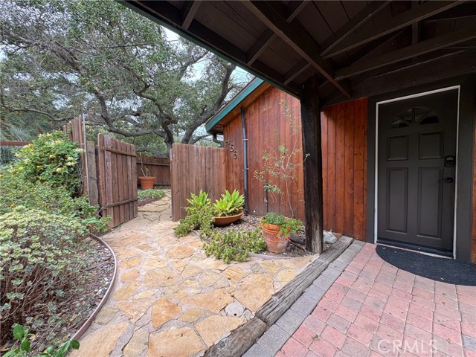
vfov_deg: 85.7
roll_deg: +1.0
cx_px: 238
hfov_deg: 102.1
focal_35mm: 14
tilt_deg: -3.6
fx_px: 193
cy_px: 178
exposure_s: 1/99
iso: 40
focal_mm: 2.22
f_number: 2.2
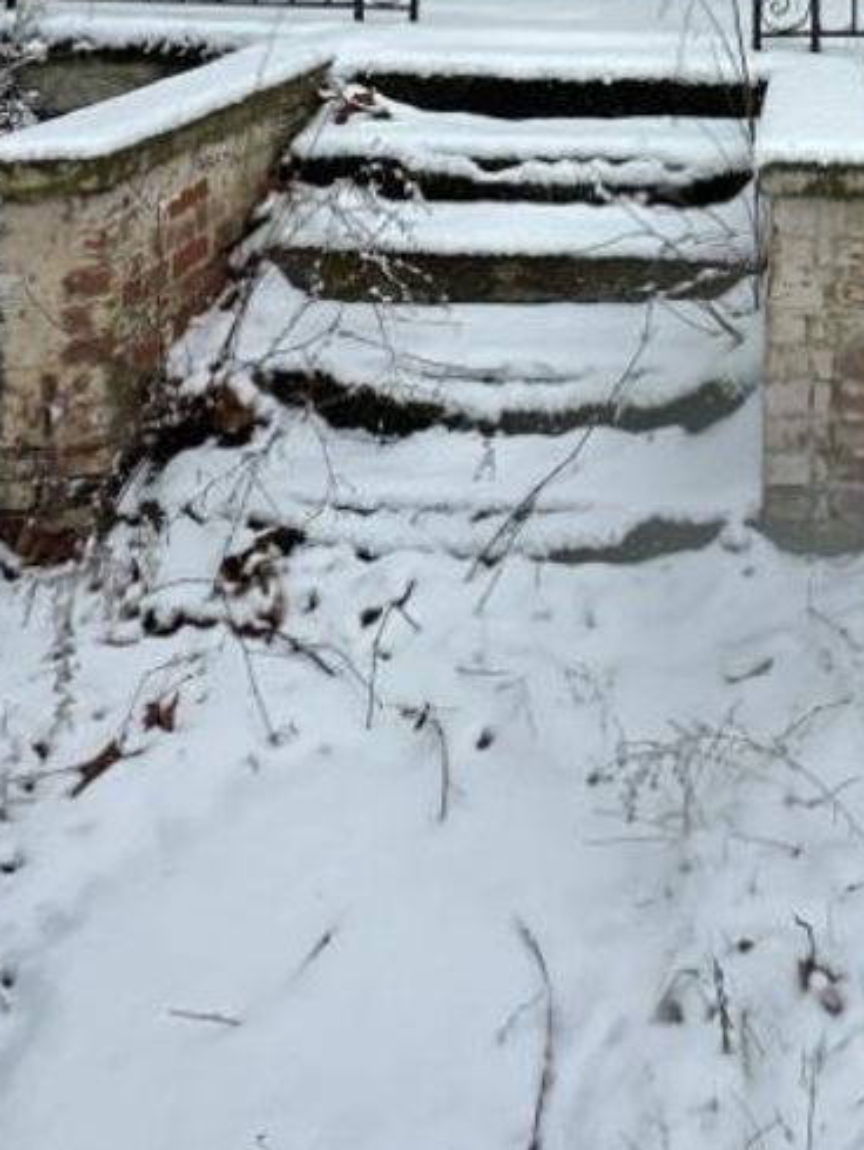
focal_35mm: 39
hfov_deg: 34.8
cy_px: -299
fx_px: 1297
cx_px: 772
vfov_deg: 35.2
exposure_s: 1/1043
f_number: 2.2
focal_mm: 2.22
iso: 40
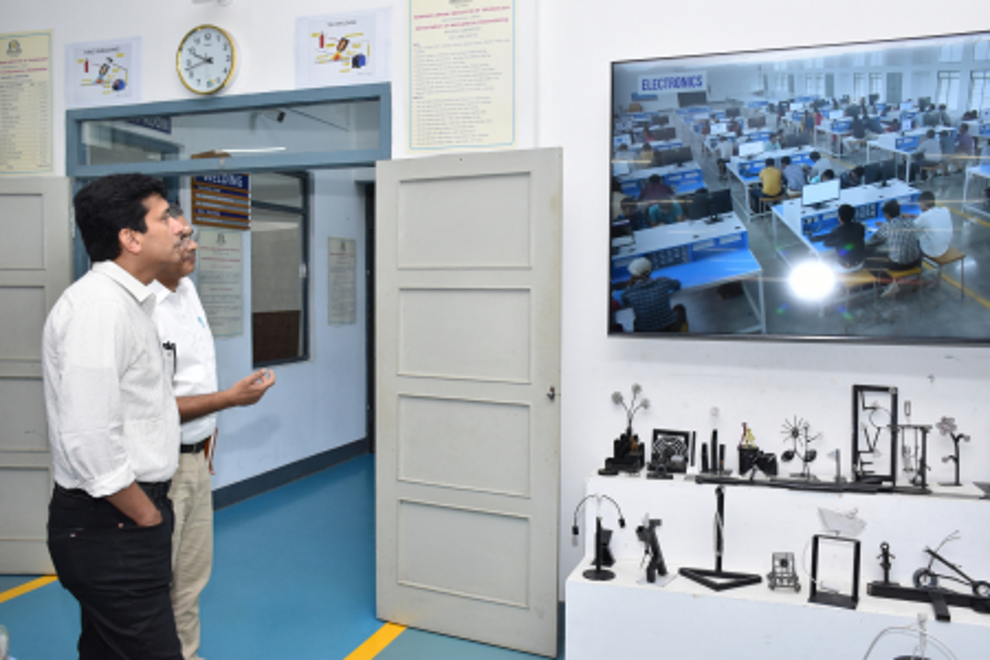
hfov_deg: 61.9
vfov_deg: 43.6
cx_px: 495
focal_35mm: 30
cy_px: 330
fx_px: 825
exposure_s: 1/125
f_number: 5.6
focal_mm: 20
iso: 500
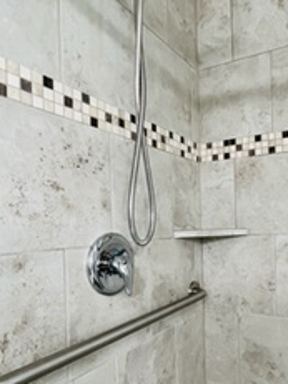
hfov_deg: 49.9
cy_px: 226
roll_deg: +1.6
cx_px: 203
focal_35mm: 27
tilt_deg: +0.2
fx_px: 300
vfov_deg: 64.9
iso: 320
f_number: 1.8
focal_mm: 1.57
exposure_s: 1/60
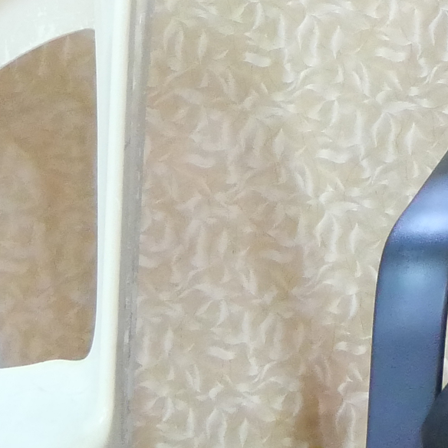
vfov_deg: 11.3
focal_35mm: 146
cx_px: 1201
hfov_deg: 9.9
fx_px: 2138
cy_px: -318
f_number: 5
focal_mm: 13
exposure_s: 1/20
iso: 3200
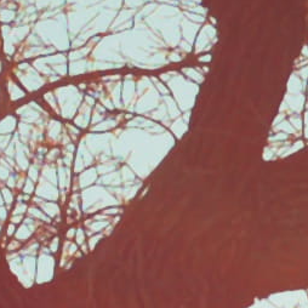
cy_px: 65
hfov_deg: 2.3
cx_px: -205
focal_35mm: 754
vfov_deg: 2.3
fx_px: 7590
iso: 200
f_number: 10
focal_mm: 50
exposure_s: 1/320
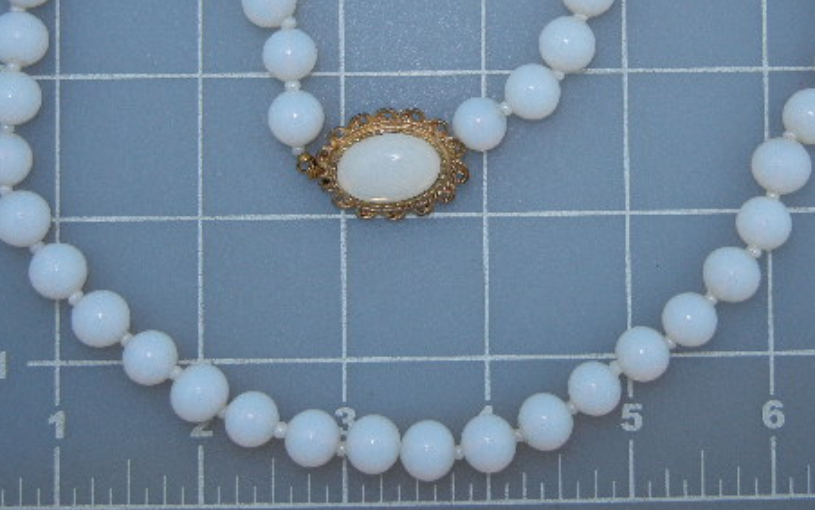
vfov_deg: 25.0
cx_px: 453
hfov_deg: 39.5
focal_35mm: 51
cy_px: 114
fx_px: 1133
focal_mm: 6.2
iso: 200
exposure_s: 1/30
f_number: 3.6
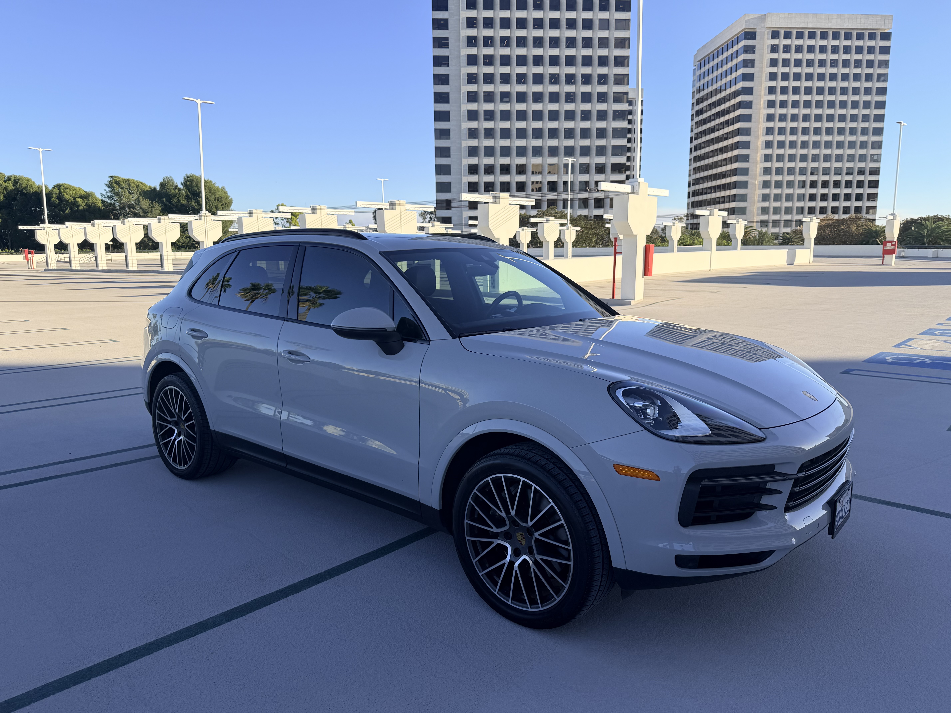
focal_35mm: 24
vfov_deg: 56.8
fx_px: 659
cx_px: 476
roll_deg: +0.0
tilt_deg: -11.4
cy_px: 356
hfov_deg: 71.6
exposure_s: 1/2299
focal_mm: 6.76
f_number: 1.78
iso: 80
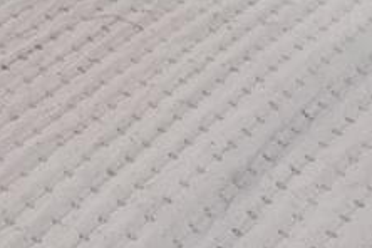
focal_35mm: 101
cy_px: -598
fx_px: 1044
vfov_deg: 9.2
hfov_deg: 15.1
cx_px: -432
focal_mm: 14
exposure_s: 1/1.67
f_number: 11
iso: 400
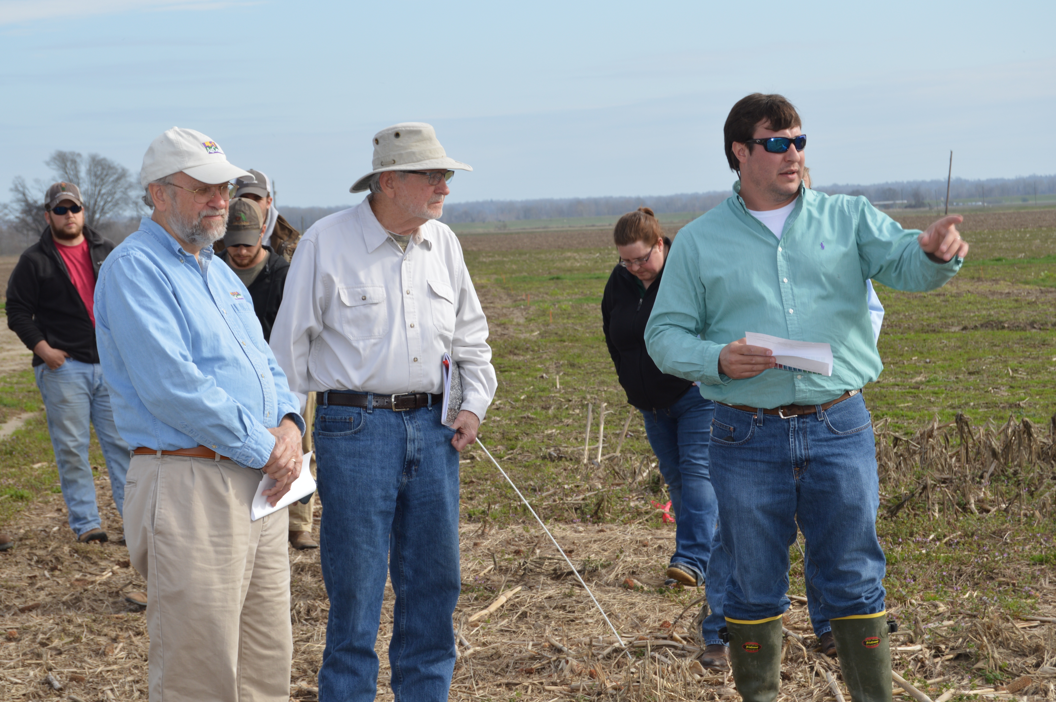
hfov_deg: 23.3
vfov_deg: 15.6
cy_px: 371
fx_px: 2565
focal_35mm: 88
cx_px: 509
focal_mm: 55
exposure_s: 1/200
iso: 100
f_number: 7.1
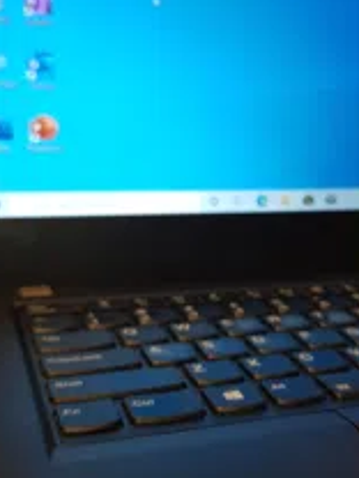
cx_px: 239
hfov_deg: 28.9
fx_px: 691
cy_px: 287
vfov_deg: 38.0
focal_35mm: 50
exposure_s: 1/50
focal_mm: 4.2
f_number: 1.7
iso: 160
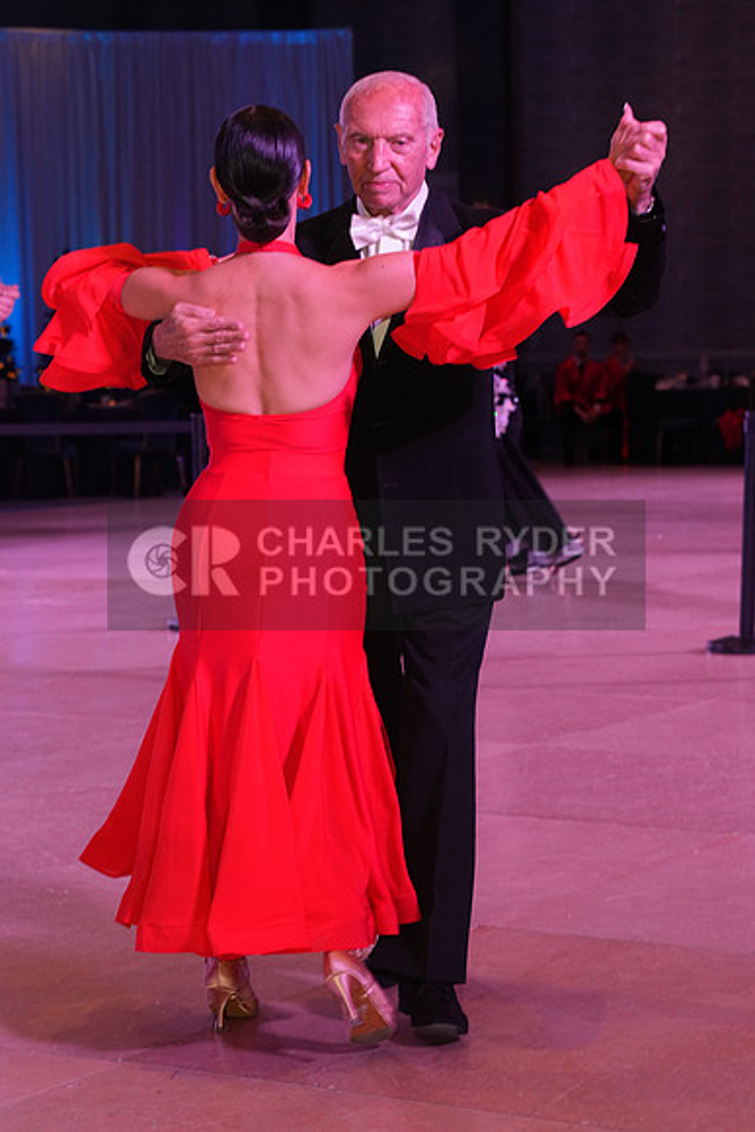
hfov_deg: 15.4
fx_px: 2798
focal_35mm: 89
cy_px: 566
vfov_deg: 22.9
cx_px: 378
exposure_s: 1/250
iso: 2000
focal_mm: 89
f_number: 6.3
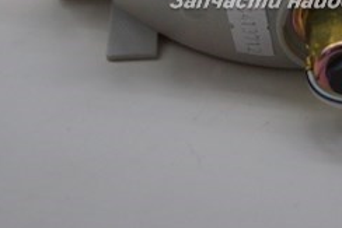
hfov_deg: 18.2
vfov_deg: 12.2
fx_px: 1046
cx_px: 331
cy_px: -39
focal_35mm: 110
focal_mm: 28
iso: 800
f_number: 4.5
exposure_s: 1/160
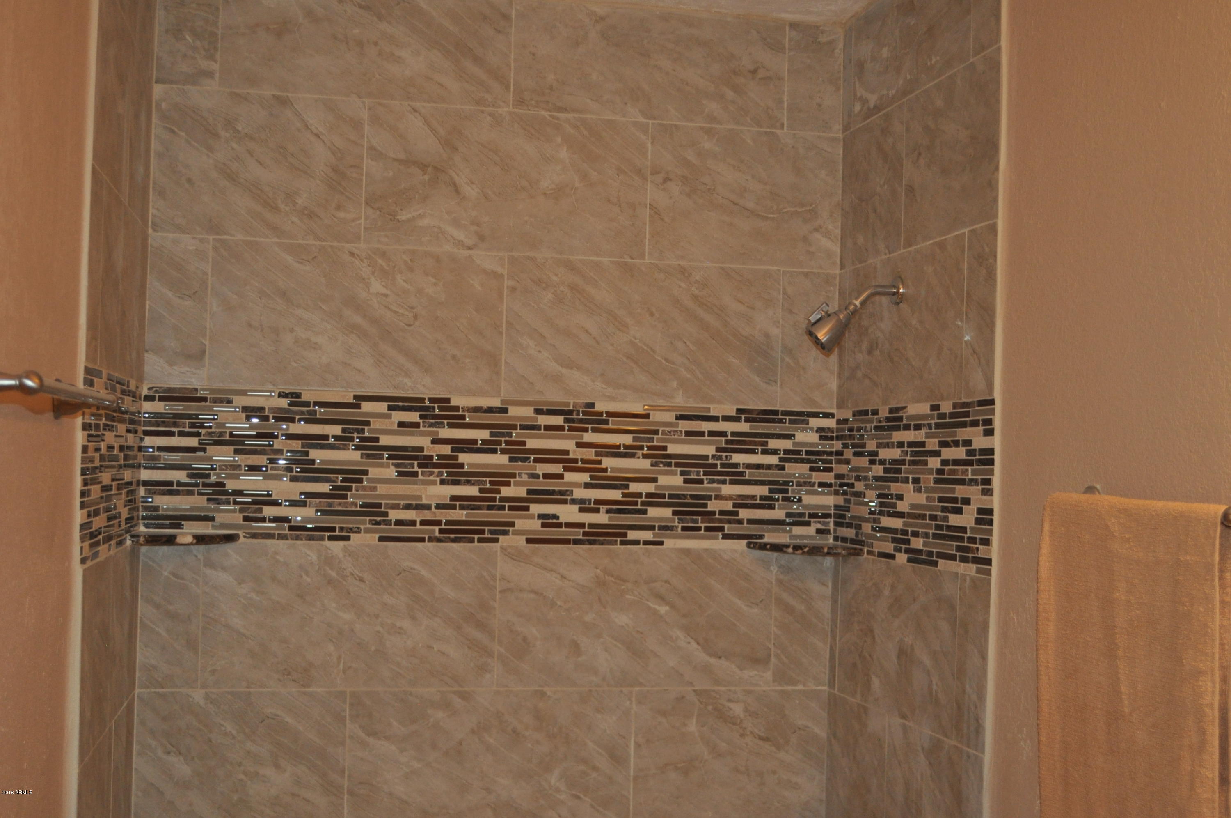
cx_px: 616
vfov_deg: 30.8
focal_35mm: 44
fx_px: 1486
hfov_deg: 45.0
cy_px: 409
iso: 800
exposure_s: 1/60
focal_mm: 29
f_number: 4.5
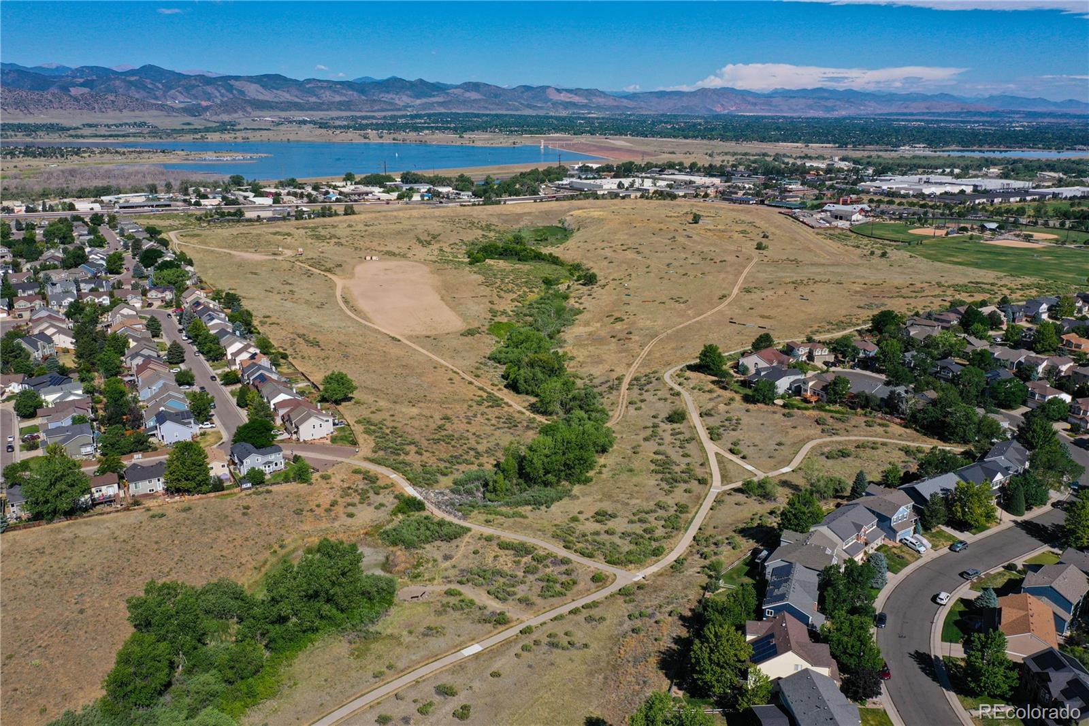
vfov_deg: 46.4
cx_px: 544
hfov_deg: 65.5
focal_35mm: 28
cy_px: 363
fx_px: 847
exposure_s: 1/640
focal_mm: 10.26
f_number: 6.3
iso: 100
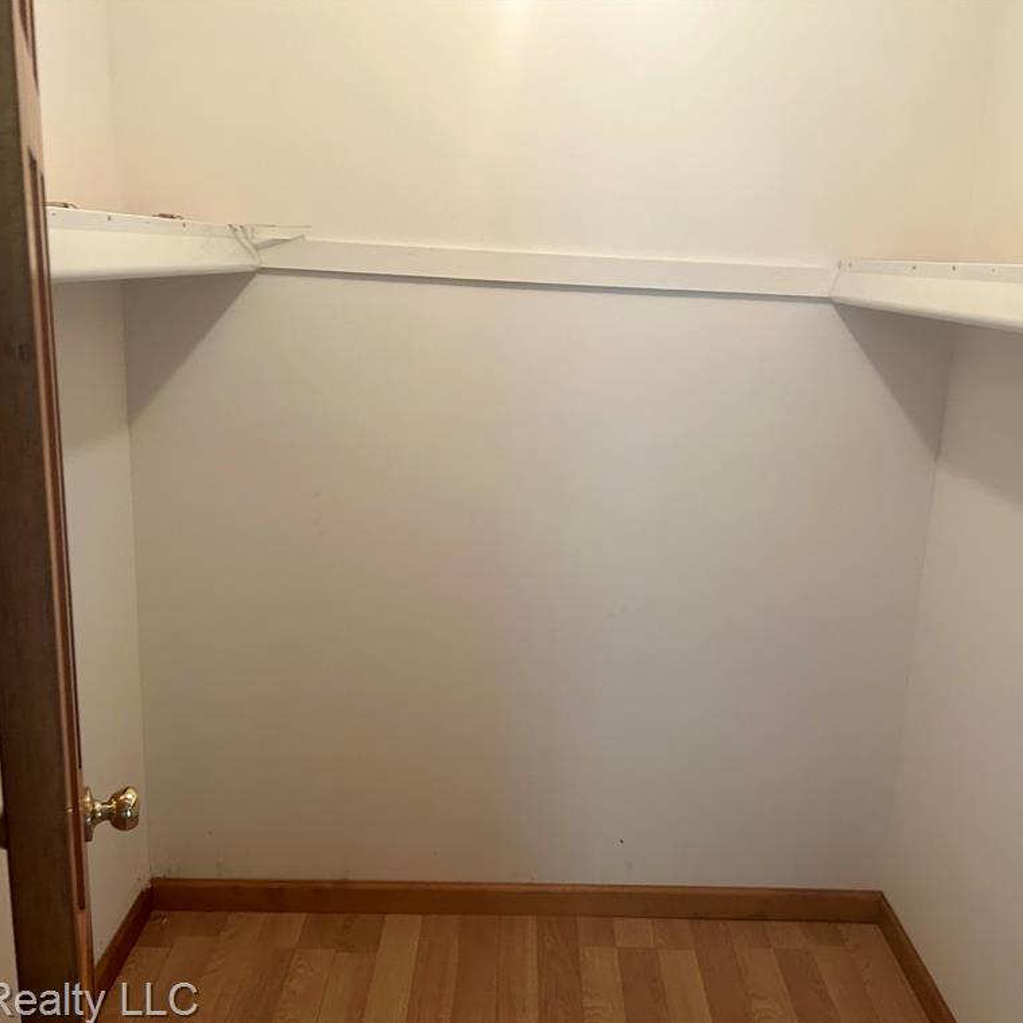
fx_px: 1036
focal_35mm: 31
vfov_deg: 52.5
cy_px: 514
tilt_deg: -12.3
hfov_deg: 52.5
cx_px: 559
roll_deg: -3.1
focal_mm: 5.7
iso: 200
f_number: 1.5
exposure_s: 1/60
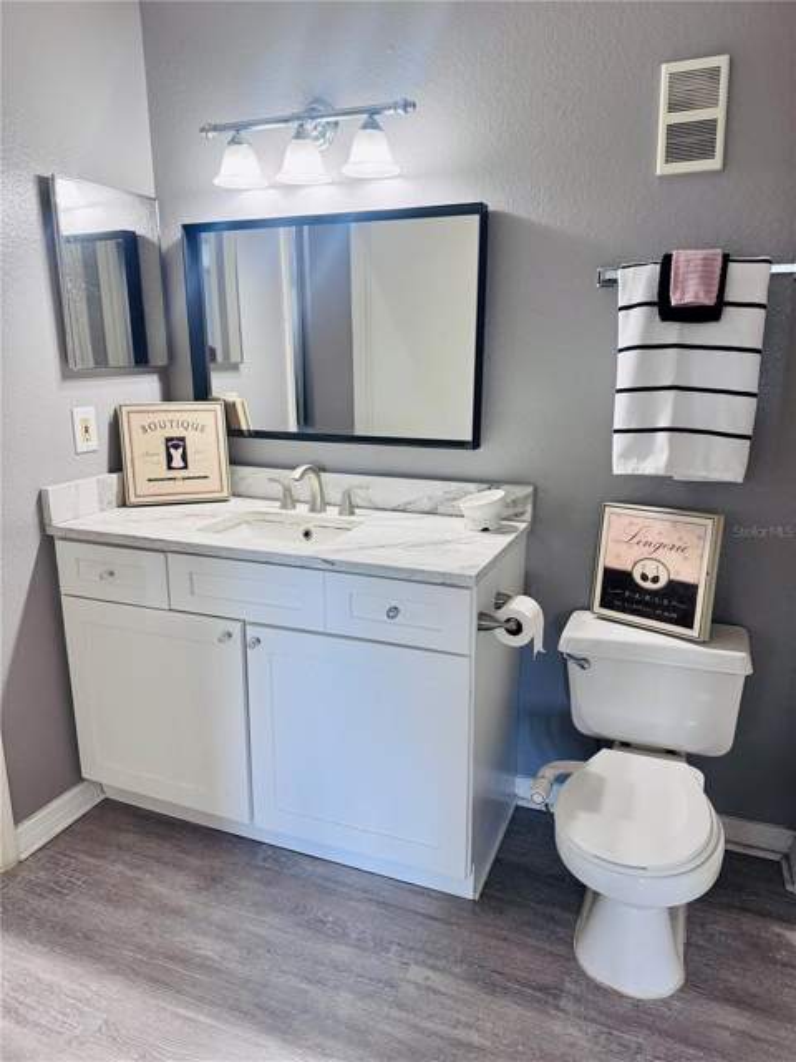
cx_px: 398
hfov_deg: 56.8
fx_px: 736
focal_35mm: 24
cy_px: 531
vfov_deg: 71.6
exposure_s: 1/120
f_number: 1.78
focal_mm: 6.76
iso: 200
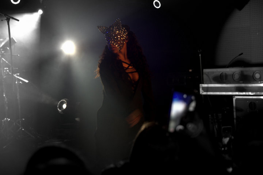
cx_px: 132
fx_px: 548
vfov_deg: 18.2
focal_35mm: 75
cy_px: 88
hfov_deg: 27.0
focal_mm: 50
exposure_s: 1/60
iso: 800
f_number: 2.8
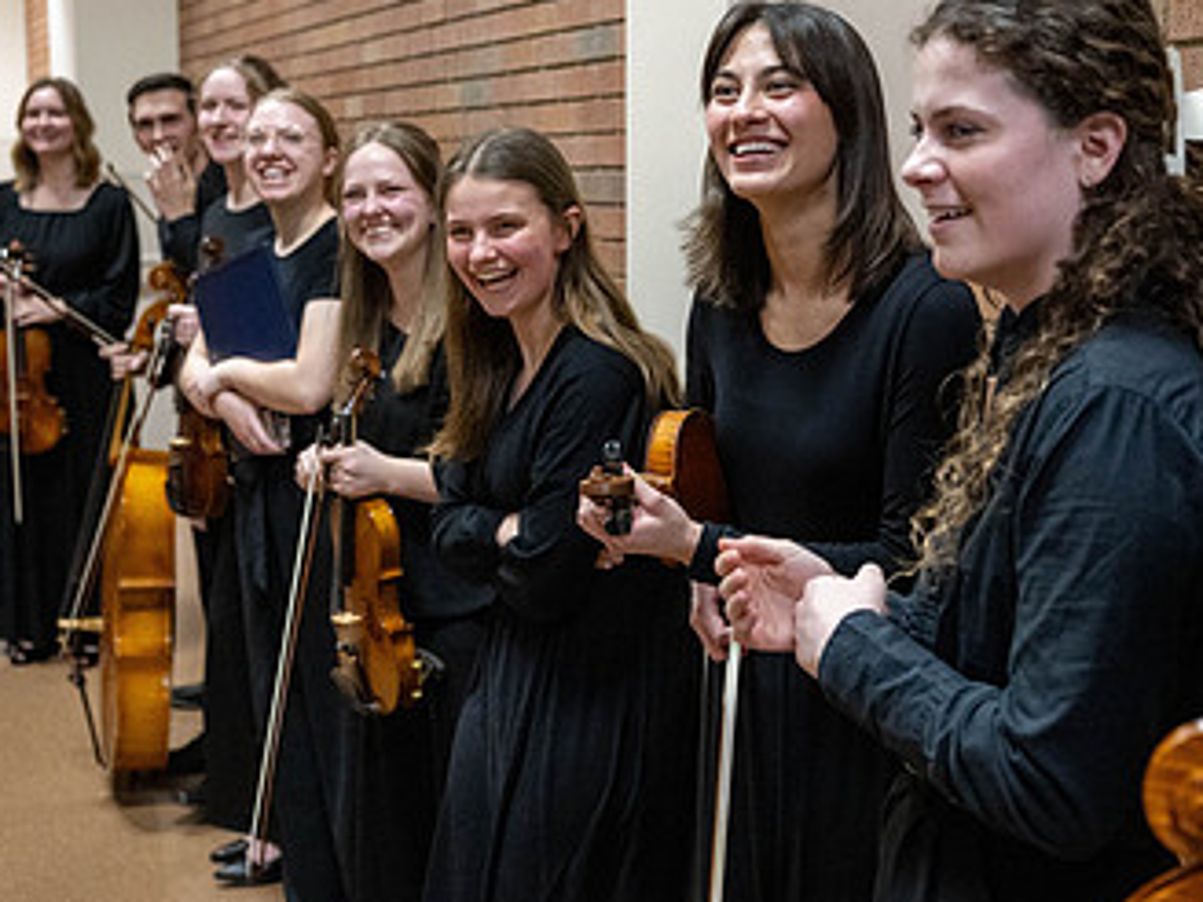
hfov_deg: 33.6
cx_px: 774
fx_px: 1981
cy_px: 405
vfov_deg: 25.6
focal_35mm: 57
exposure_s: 1/250
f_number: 2.8
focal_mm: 33.5
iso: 6400
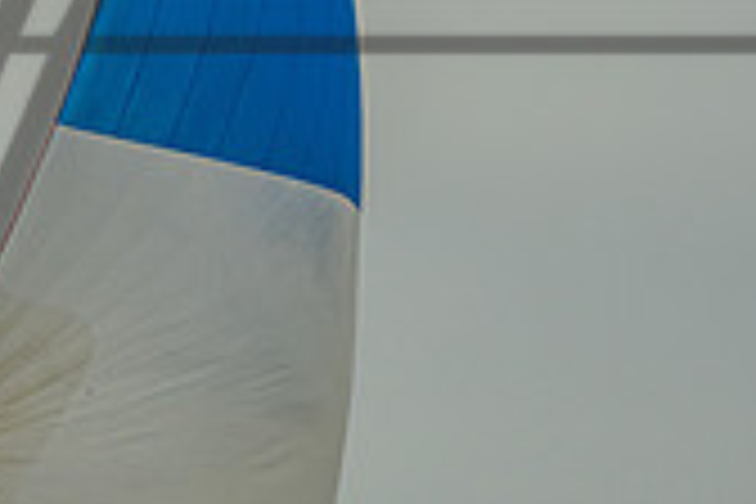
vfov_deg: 3.7
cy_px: 152
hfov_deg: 5.4
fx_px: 7874
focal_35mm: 375
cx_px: -561
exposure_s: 1/2500
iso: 400
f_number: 6.3
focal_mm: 103
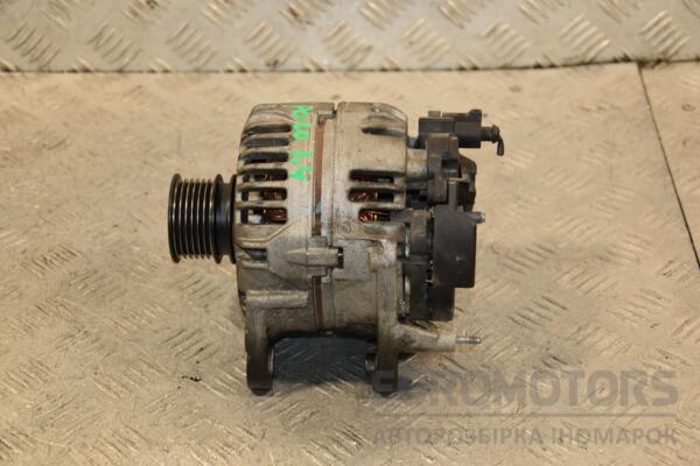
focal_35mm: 78
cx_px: 350
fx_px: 1517
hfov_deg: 26.0
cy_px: 233
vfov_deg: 17.5
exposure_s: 1/125
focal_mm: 52
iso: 800
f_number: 5
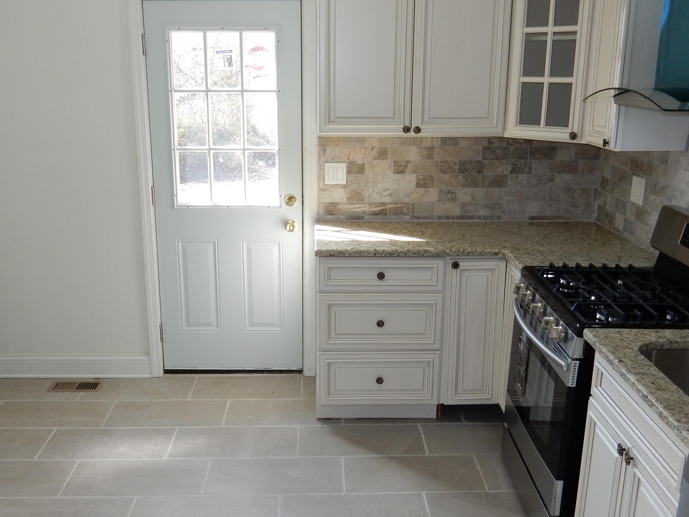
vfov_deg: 38.6
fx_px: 736
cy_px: 274
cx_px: 320
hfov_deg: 50.1
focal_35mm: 37
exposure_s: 1/40
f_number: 3.7
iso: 125
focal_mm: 4.5
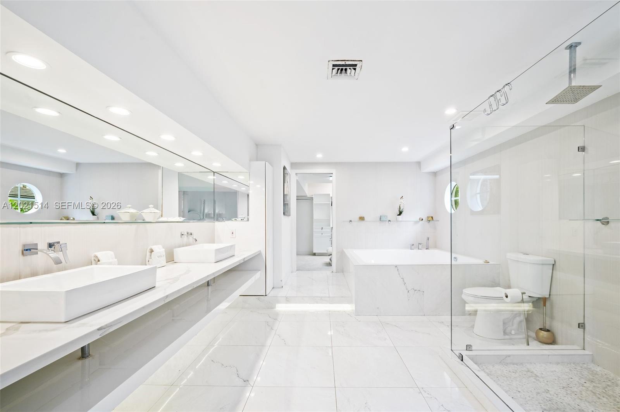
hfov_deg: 104.3
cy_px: 206
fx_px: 241
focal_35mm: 14
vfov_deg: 81.1
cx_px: 310
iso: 200
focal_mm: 14
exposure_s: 1/4
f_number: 8
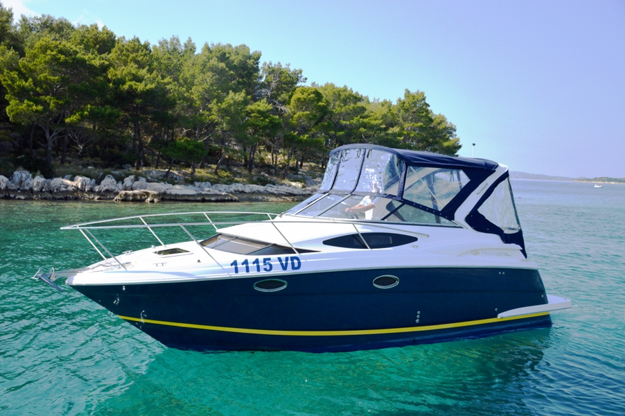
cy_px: 208
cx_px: 312
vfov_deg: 36.8
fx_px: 625
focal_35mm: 36
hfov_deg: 53.2
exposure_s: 1/4000
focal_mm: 24
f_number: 3.8
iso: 320
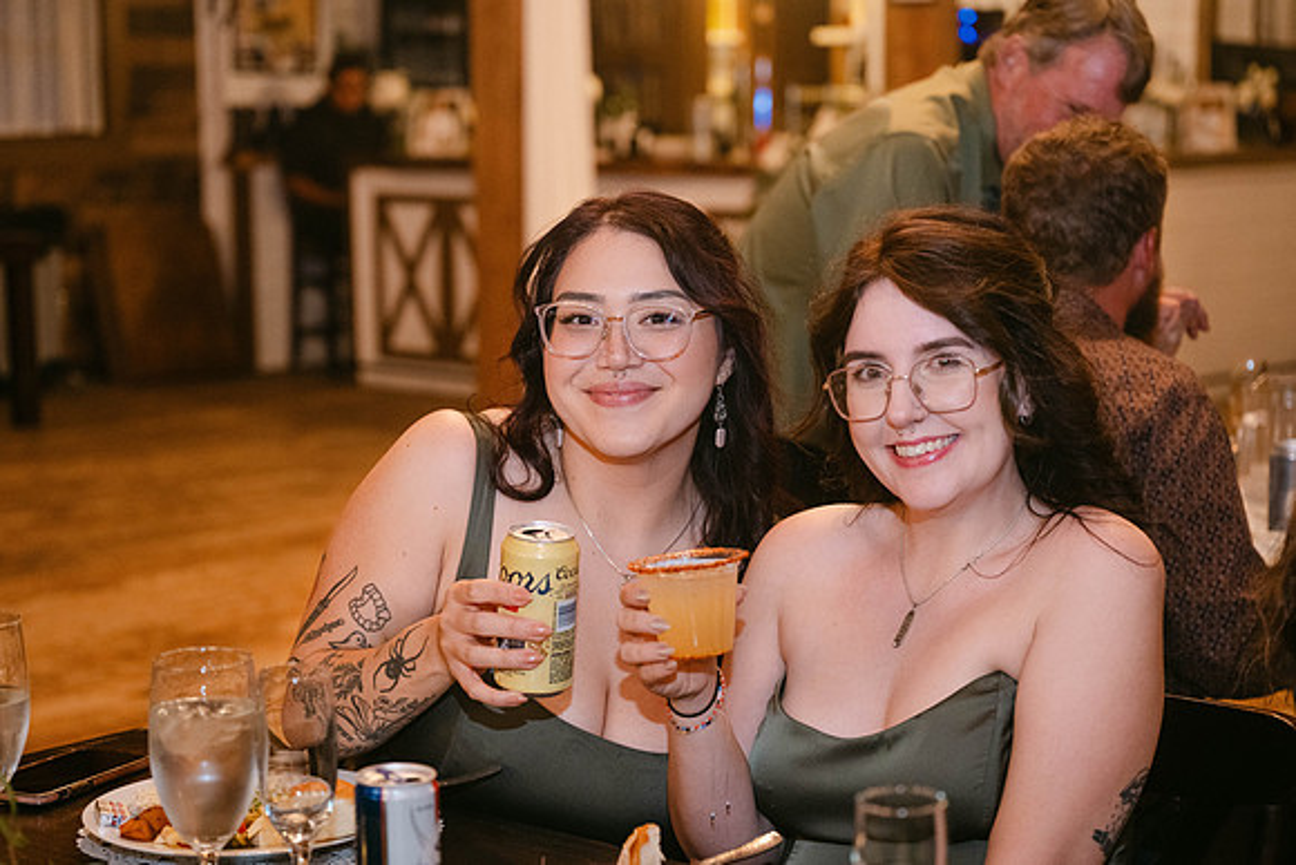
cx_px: 648
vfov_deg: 19.0
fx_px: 2589
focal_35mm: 72
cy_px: 432
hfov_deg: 28.1
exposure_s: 1/125
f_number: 3.5
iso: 3200
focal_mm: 70
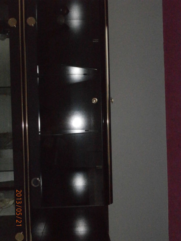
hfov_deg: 30.9
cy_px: 120
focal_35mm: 47
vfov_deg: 40.4
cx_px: 90
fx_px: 328
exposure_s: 1/250
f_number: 4.2
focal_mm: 8.29
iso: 1600
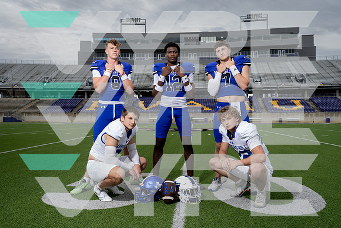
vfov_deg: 44.1
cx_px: 165
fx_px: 281
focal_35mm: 30
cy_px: 114
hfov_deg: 62.5
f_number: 8
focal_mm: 28
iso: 200
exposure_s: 1/250
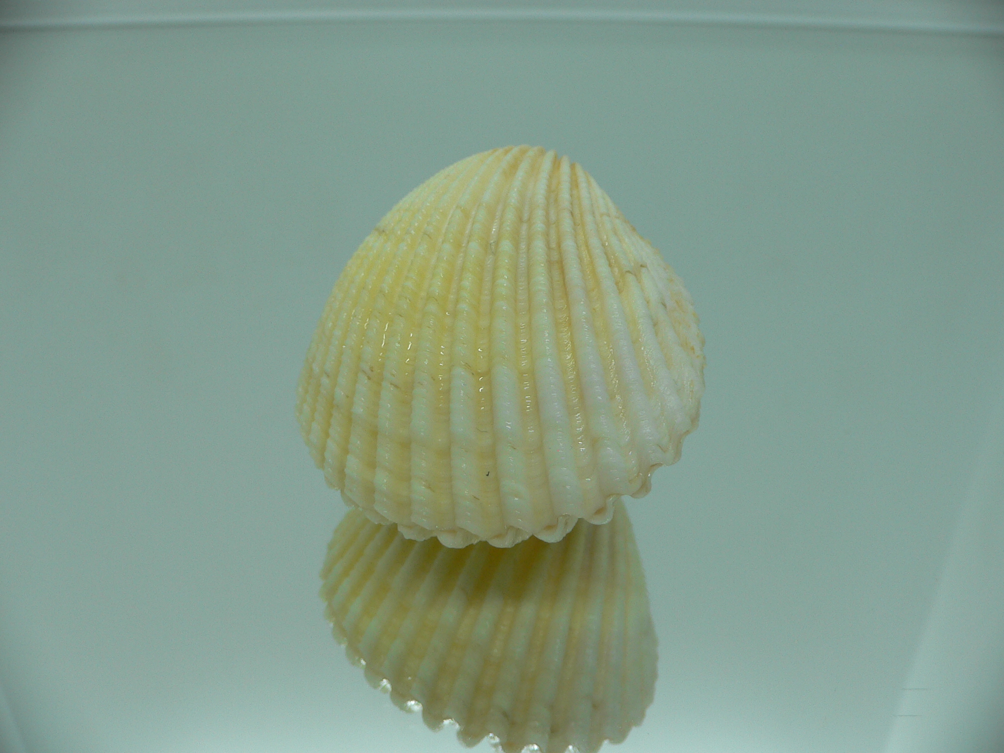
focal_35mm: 35
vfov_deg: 40.7
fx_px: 1015
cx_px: 502
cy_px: 376
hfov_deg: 52.6
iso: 80
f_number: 2.8
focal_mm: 4.6
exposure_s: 1/80
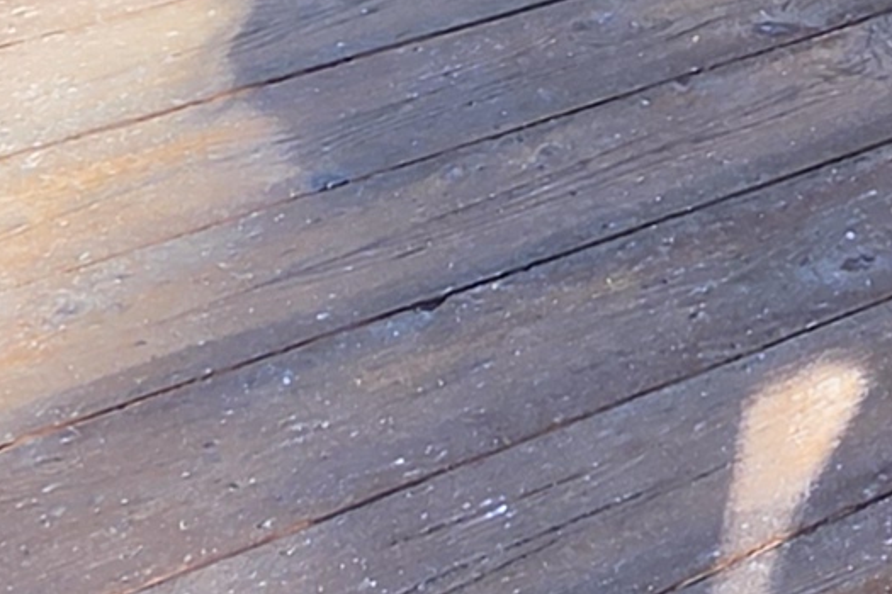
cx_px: 1230
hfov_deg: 18.2
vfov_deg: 11.0
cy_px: -876
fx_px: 2552
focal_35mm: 103
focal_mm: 2.2
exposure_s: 1/120
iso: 25
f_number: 1.9
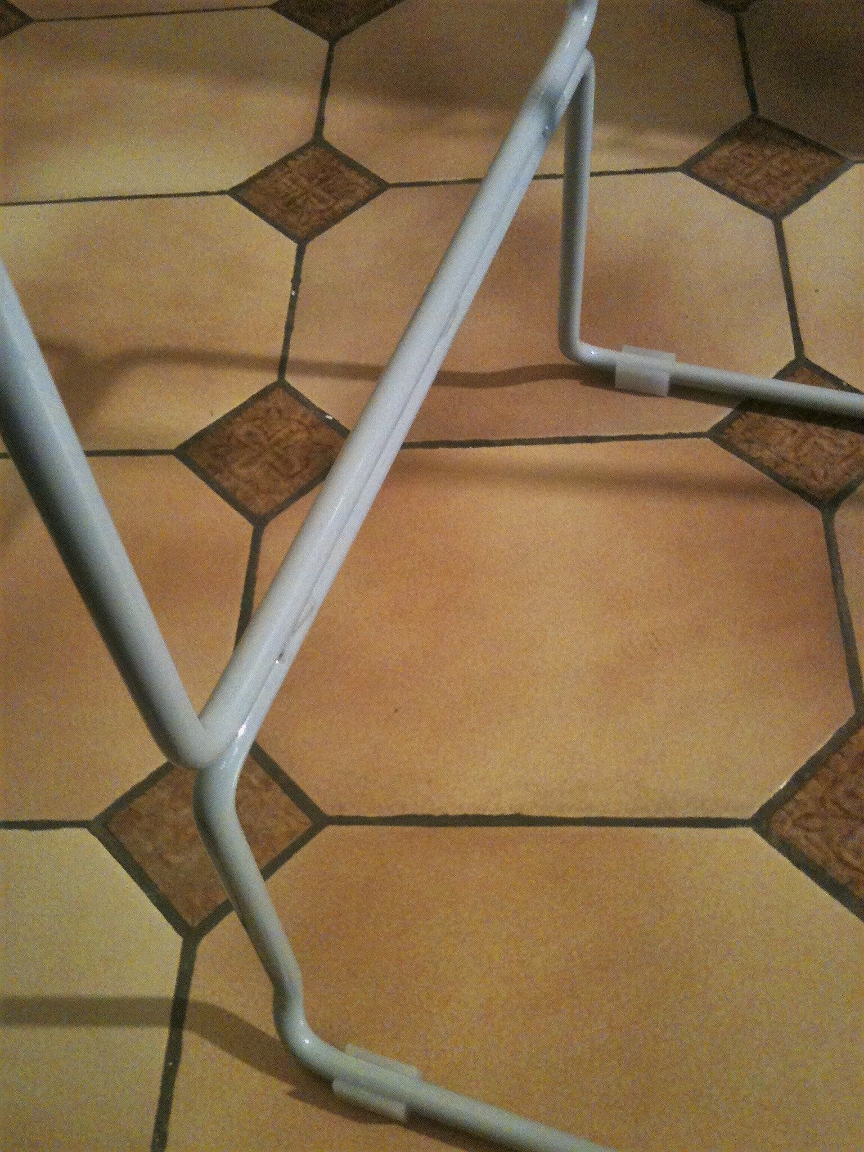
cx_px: 432
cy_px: 576
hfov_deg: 40.7
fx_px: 1165
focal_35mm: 35
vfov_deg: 52.6
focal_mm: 3.85
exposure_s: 1/17
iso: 250
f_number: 2.8
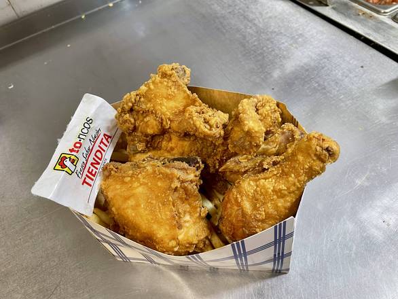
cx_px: 199
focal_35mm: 26
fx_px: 299
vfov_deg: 53.1
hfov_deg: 67.3
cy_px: 150
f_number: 1.6
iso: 100
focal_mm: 4.2
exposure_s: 1/60
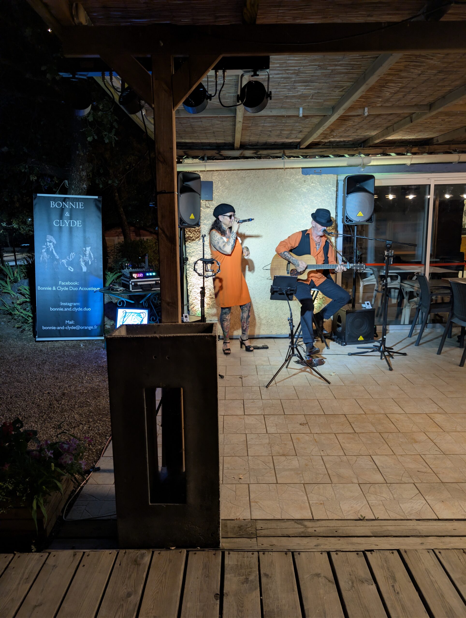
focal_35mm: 24
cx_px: 233
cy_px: 309
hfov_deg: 56.9
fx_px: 430
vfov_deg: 71.5
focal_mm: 6.9
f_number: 1.68
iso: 166
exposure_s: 1/33.3
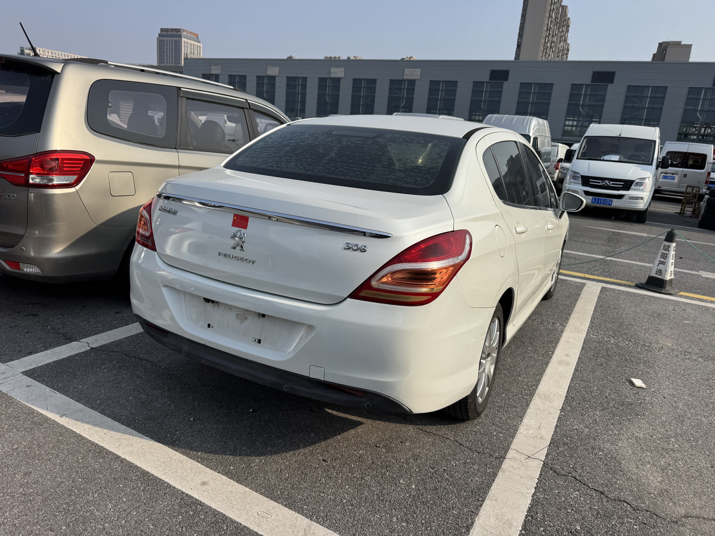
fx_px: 496
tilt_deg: -13.8
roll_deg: -3.8
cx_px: 358
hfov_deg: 71.6
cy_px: 268
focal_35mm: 24
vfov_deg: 56.8
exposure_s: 1/5814
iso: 80
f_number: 1.78
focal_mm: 6.76
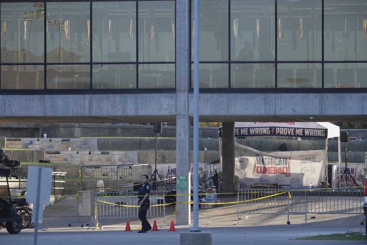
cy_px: 122
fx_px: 2997
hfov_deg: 7.0
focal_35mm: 294
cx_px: 184
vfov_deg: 4.7
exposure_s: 1/800
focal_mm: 294
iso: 2500
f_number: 10
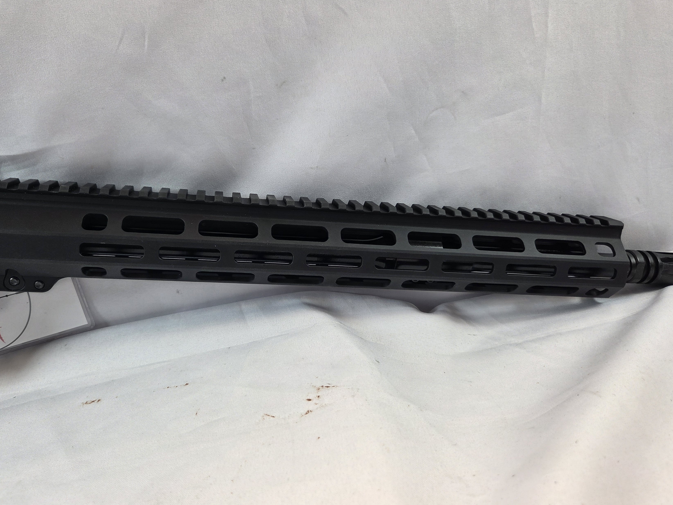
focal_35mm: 28
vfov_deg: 49.7
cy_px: 233
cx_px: 301
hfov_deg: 63.3
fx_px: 544
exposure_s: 1/149
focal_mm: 5.4
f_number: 1.8
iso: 25
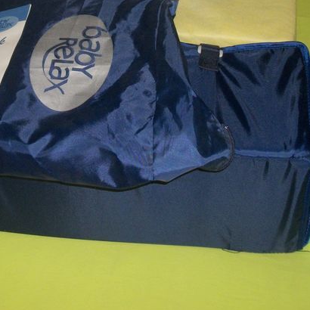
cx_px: 123
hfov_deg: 25.0
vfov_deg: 24.4
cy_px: 40
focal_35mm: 69
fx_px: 699
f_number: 2.9
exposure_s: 1/30
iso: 160
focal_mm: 5.7
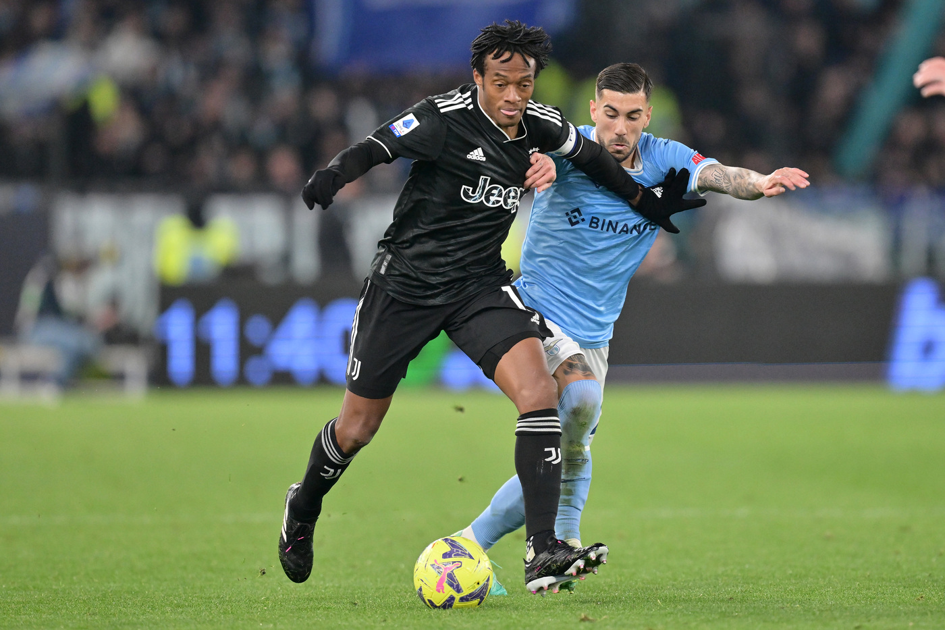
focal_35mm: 400
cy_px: 315
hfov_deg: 5.2
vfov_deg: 3.4
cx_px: 472
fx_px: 10498
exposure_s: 1/2500
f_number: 3.2
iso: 3200
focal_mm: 400
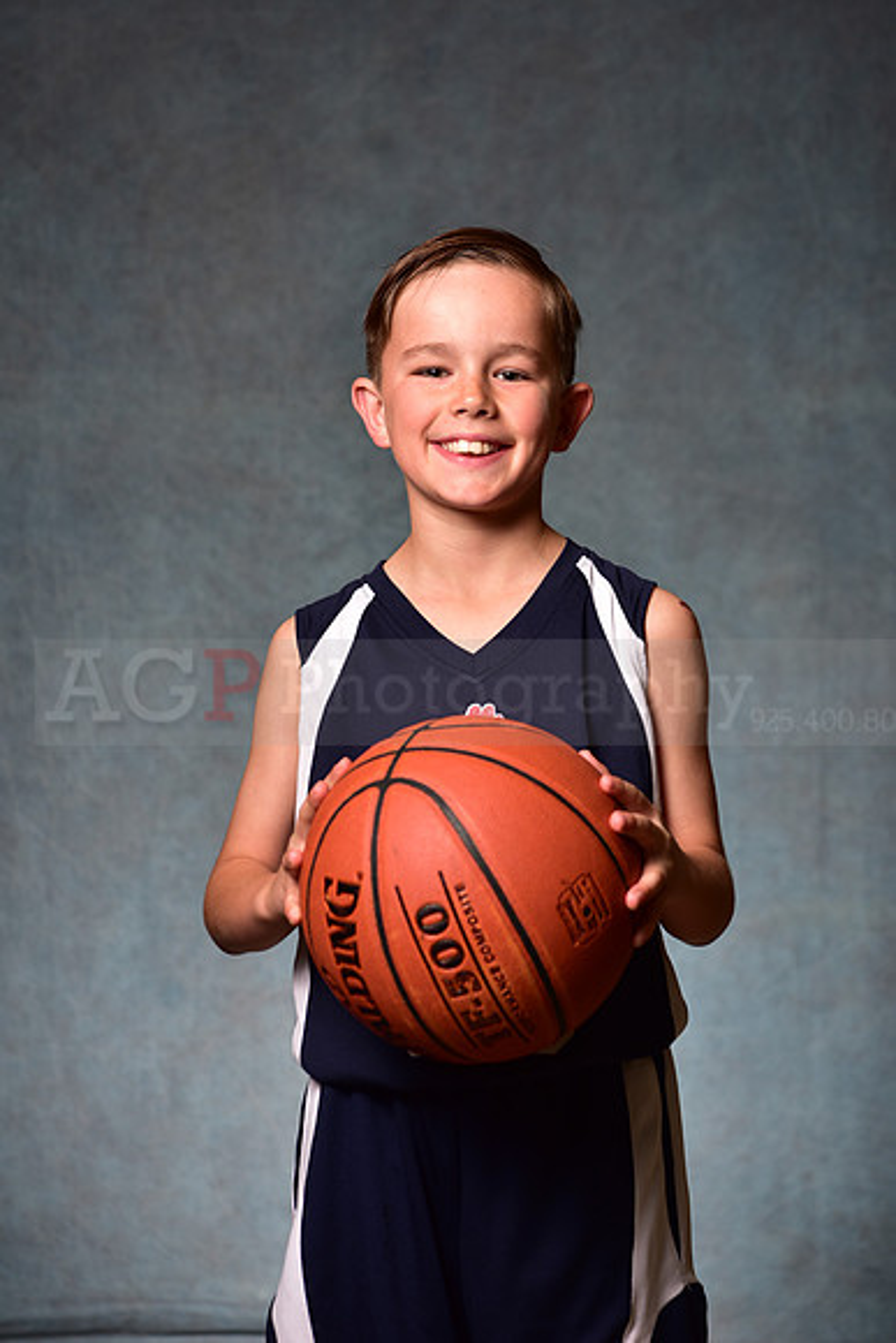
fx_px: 2612
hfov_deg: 19.5
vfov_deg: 28.8
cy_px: 672
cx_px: 448
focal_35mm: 70
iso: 100
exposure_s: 1/200
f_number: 5
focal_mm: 70
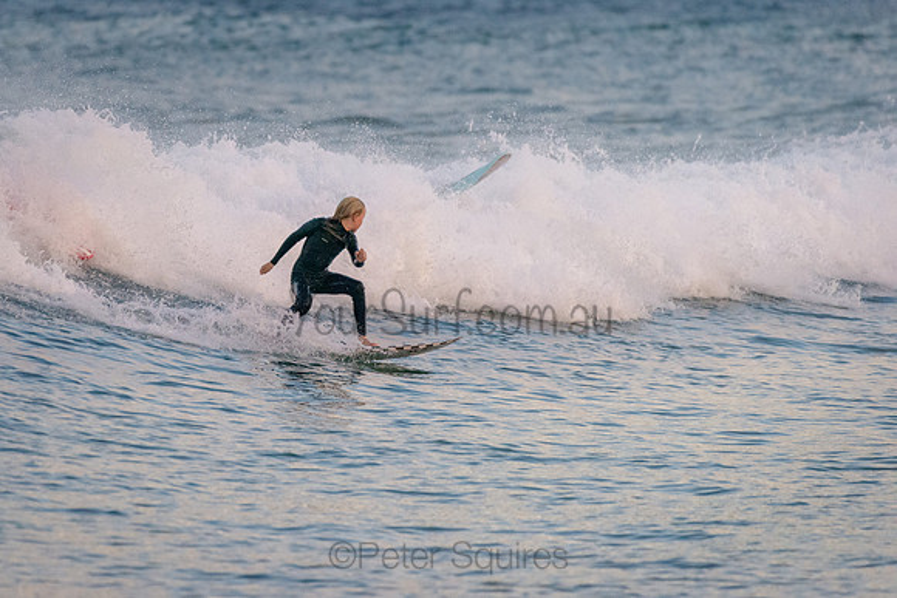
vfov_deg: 2.2
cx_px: 348
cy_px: 235
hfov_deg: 3.4
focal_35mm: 612
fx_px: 15248
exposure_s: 1/2000
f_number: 5.6
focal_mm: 500
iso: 2500
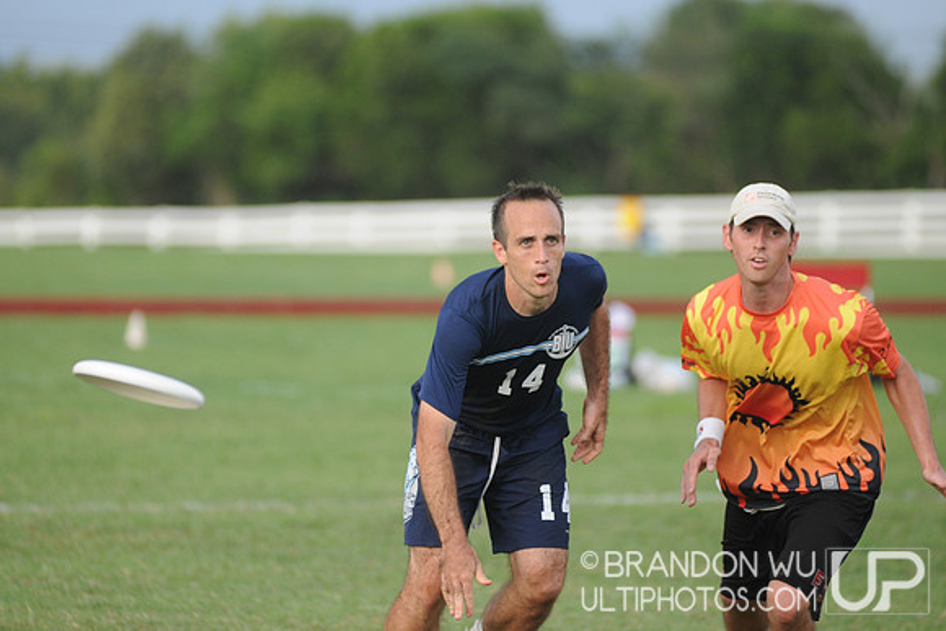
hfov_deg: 6.9
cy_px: 316
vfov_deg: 4.6
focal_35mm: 300
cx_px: 473
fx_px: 7885
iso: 400
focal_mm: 200
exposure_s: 1/1600
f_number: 2.8
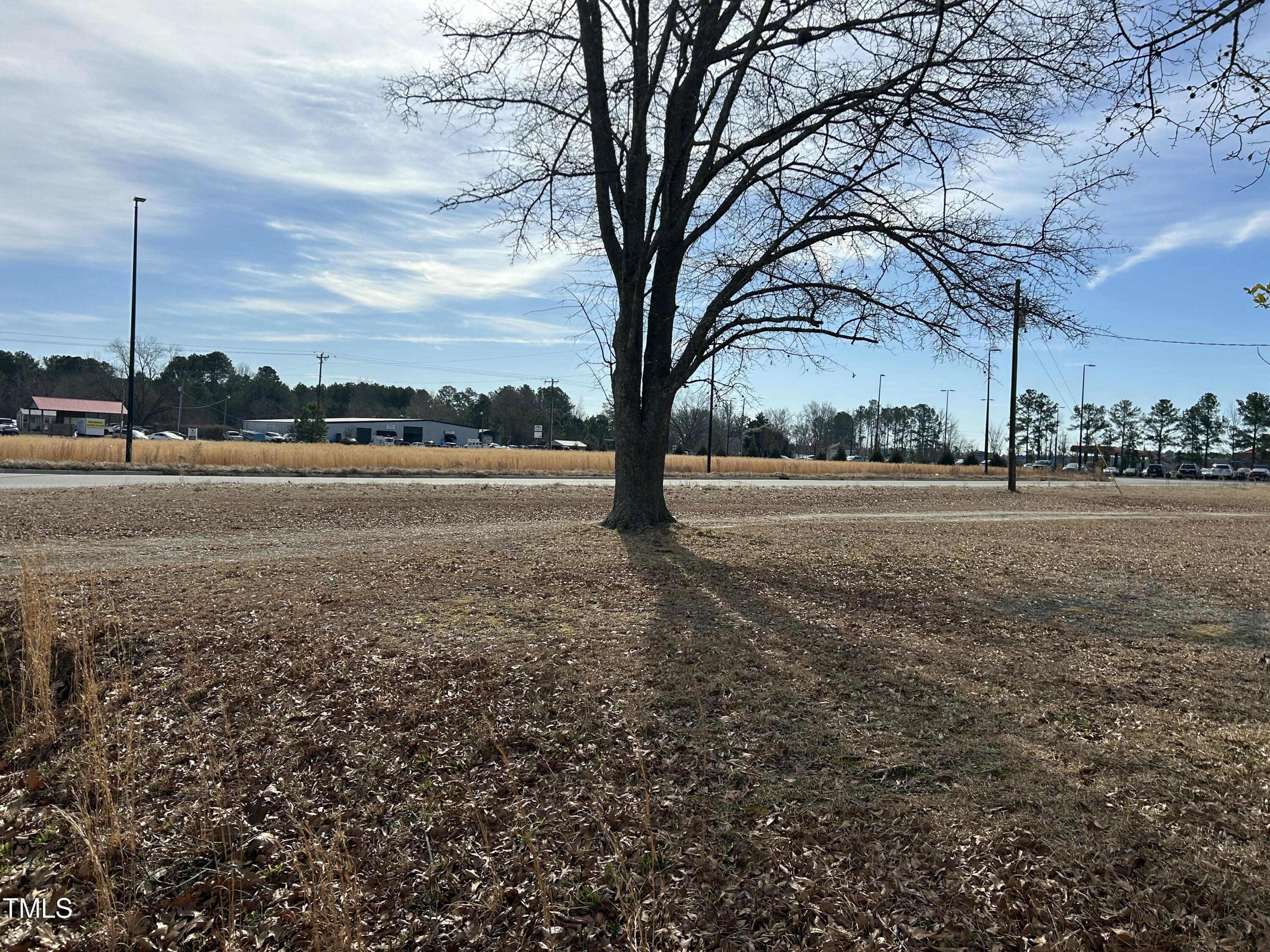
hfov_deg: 67.3
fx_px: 954
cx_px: 635
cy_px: 476
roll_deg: -2.1
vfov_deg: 53.1
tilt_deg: +0.8
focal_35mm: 26
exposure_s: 1/8000
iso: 50
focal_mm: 5.7
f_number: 1.5
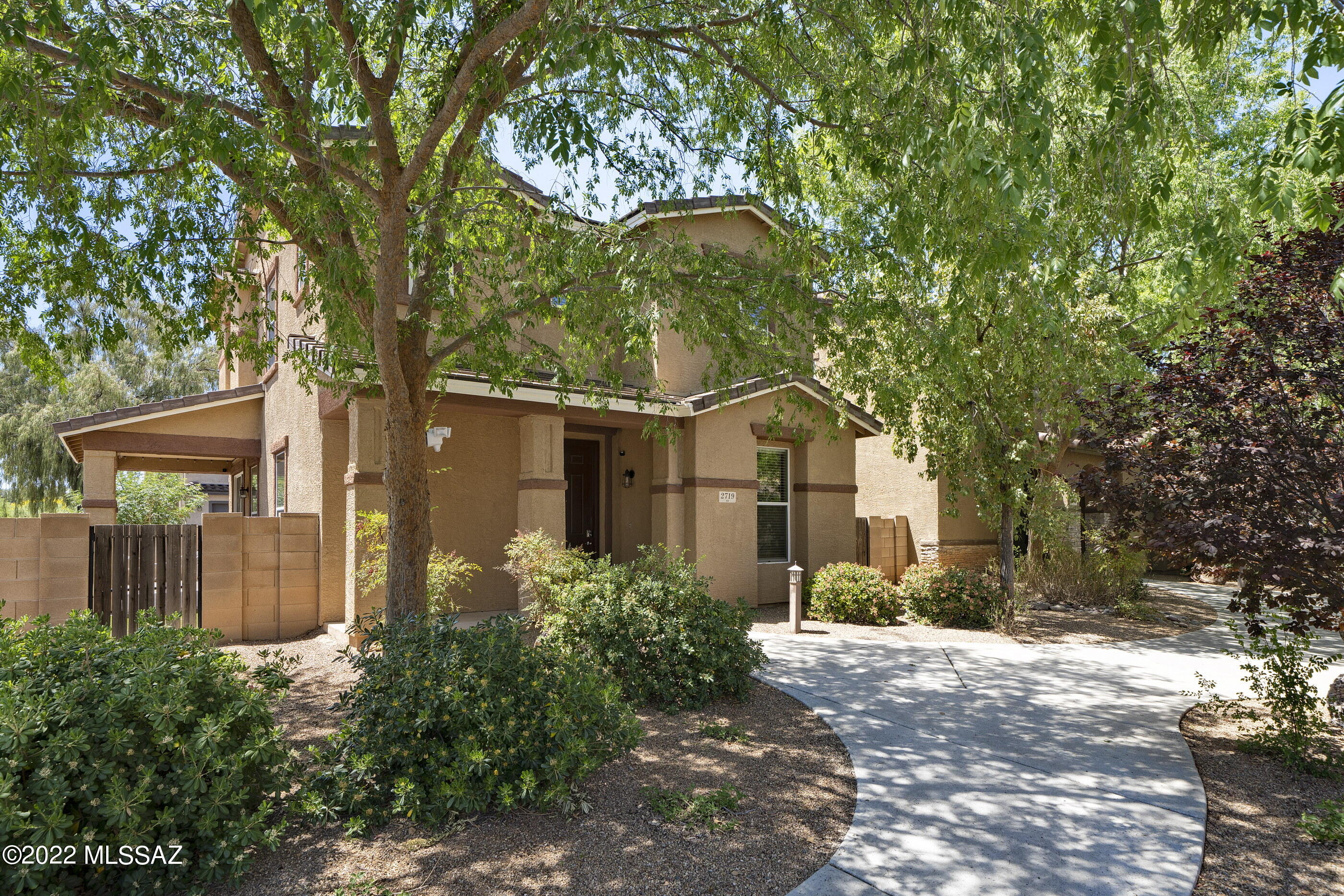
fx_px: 672
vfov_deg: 67.4
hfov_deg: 90.0
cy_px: 448
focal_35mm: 18
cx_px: 672
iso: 100
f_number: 9
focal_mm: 18
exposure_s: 1/100
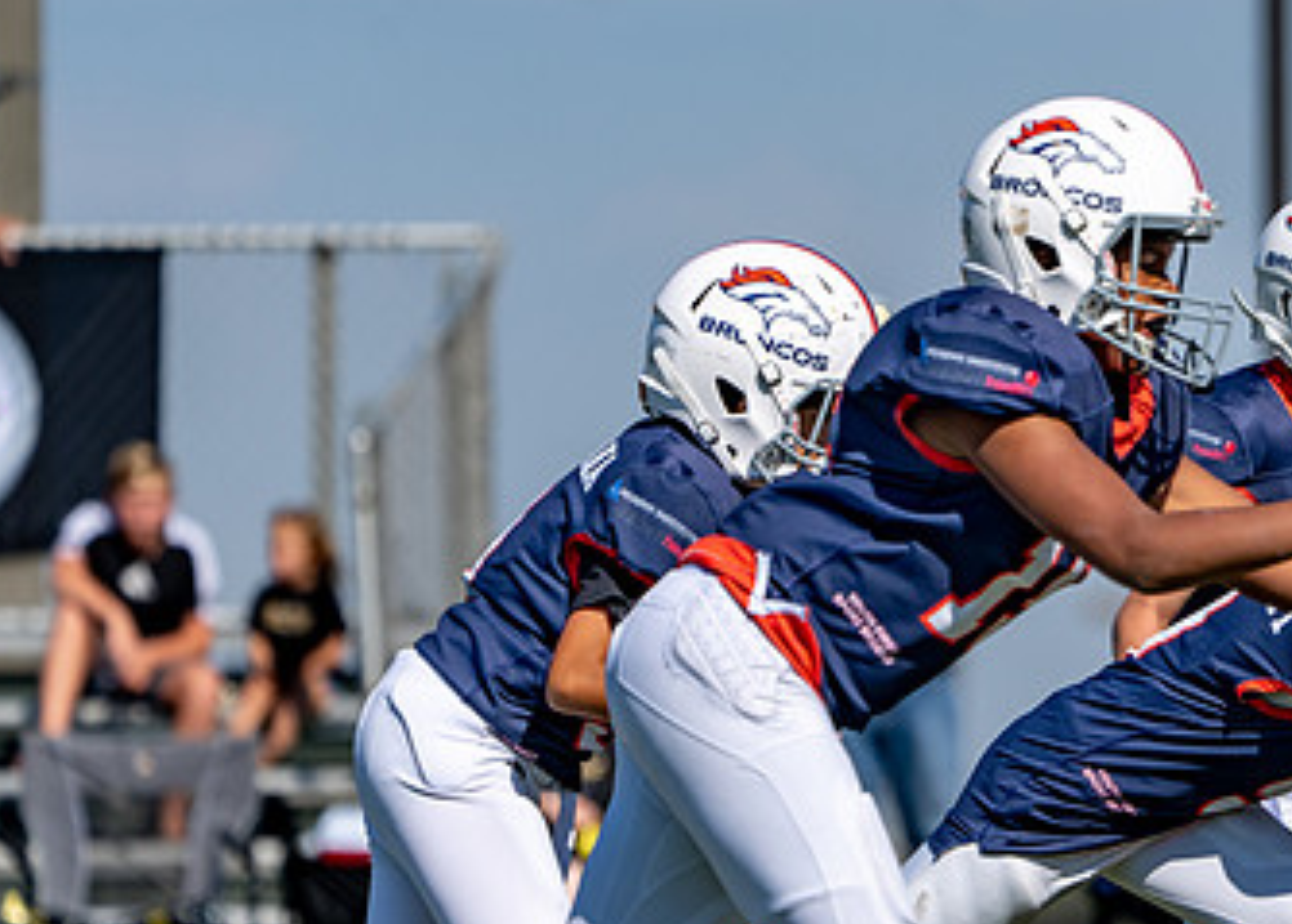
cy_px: 696
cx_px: 1119
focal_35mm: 566
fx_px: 20781
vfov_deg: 2.5
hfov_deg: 3.6
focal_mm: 309
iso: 160
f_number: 5.6
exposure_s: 1/2000
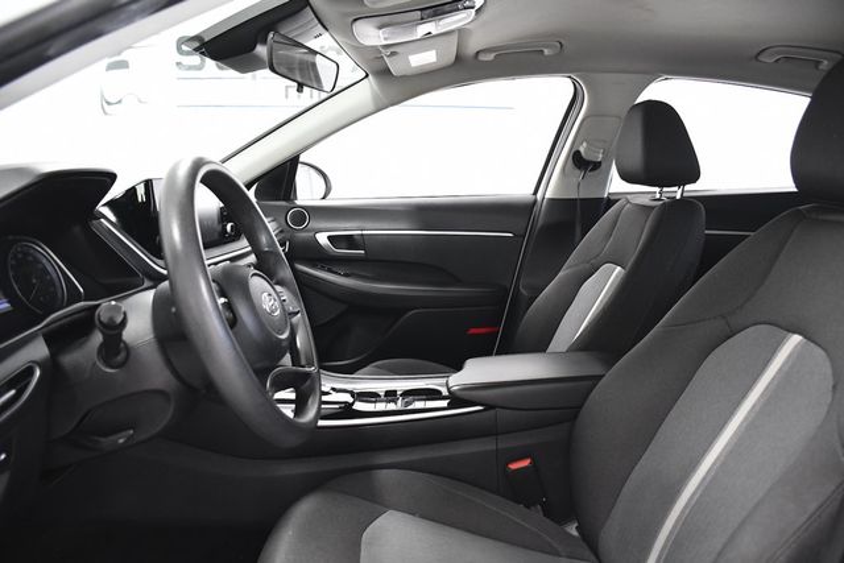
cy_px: 282
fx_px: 633
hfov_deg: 67.4
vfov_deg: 48.0
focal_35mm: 27
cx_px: 422
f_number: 3.5
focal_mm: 18
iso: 2500
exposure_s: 1/200
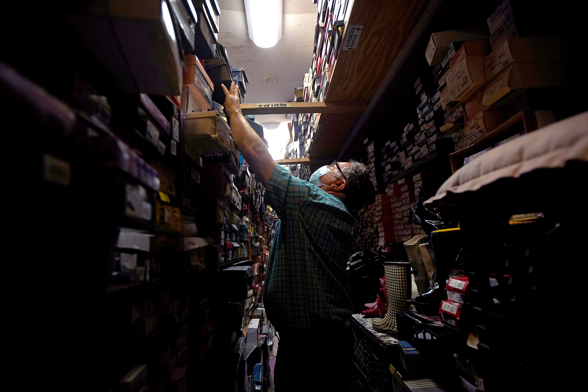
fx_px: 572
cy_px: 196
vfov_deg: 37.9
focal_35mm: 35
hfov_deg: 54.4
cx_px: 294
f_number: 2.8
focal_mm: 35
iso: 1600
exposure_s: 1/400
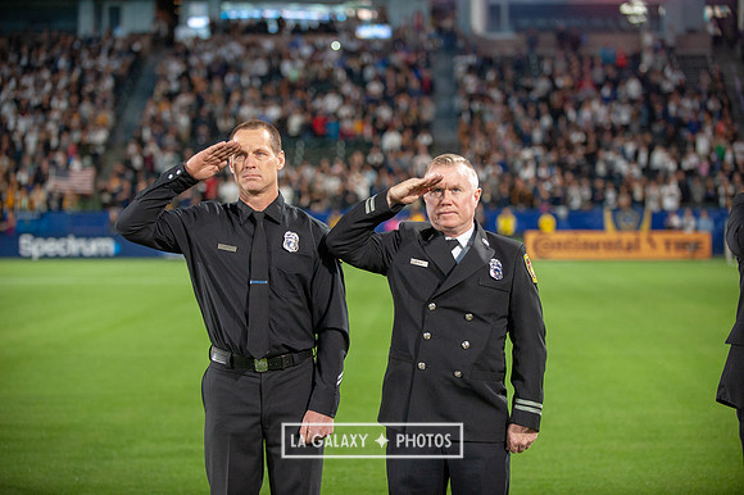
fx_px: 1962
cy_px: 248
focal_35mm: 95
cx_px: 372
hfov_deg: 21.5
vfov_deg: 14.4
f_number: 2.8
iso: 1600
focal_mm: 95
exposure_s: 1/500
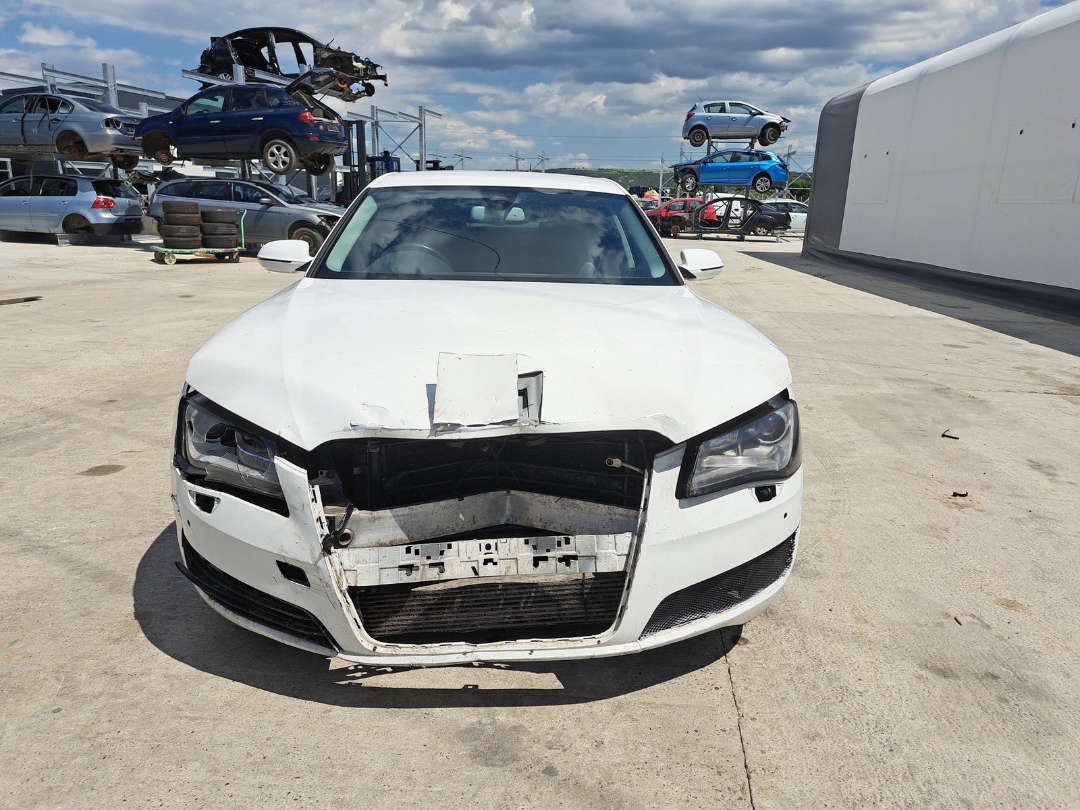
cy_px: 405
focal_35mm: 24
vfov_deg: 56.8
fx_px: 749
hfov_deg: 71.6
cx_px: 540
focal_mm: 5.23
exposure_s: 1/2160
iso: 50
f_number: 1.8
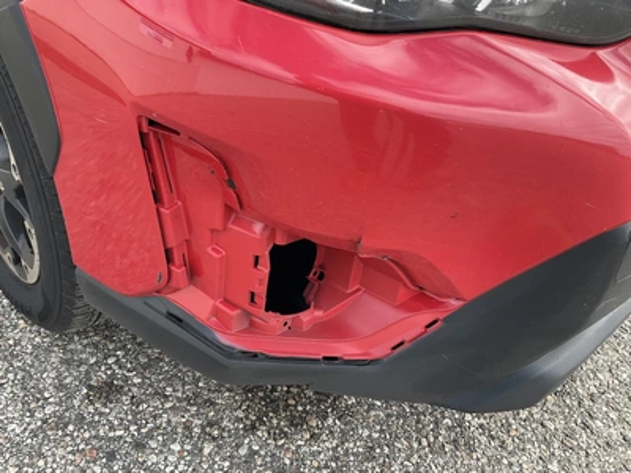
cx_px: 316
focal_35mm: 29
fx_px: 529
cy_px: 236
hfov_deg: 61.7
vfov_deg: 48.2
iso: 20
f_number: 1.8
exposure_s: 1/146
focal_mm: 3
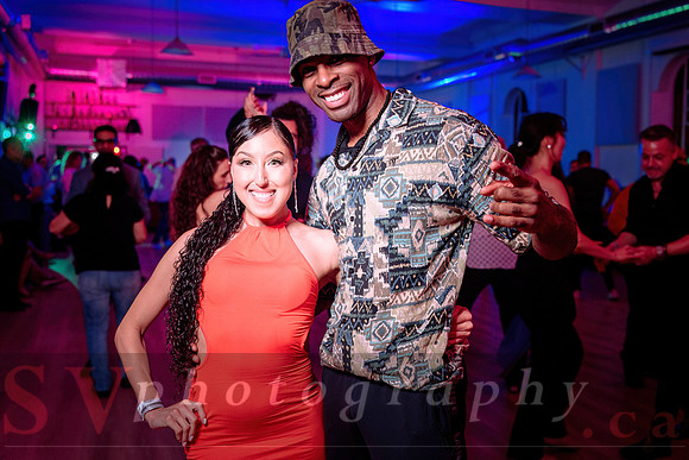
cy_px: 214
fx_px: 738
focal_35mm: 39
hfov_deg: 50.0
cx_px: 369
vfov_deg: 34.6
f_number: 3.5
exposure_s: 1/60
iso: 800
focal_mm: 36
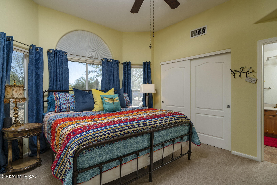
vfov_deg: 70.4
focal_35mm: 17
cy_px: 92
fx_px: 131
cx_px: 138
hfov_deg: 93.3
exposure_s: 1/40
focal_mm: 17
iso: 200
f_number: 8
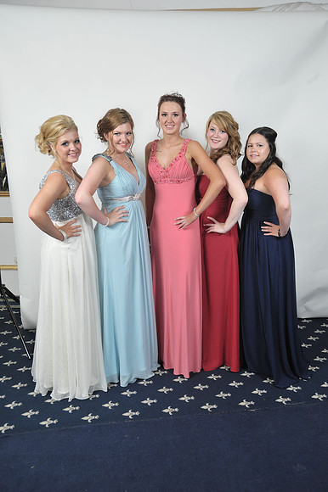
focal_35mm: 34
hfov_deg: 38.8
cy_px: 246
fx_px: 465
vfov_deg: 55.8
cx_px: 164
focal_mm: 34
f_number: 7.1
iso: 1000
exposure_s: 1/160
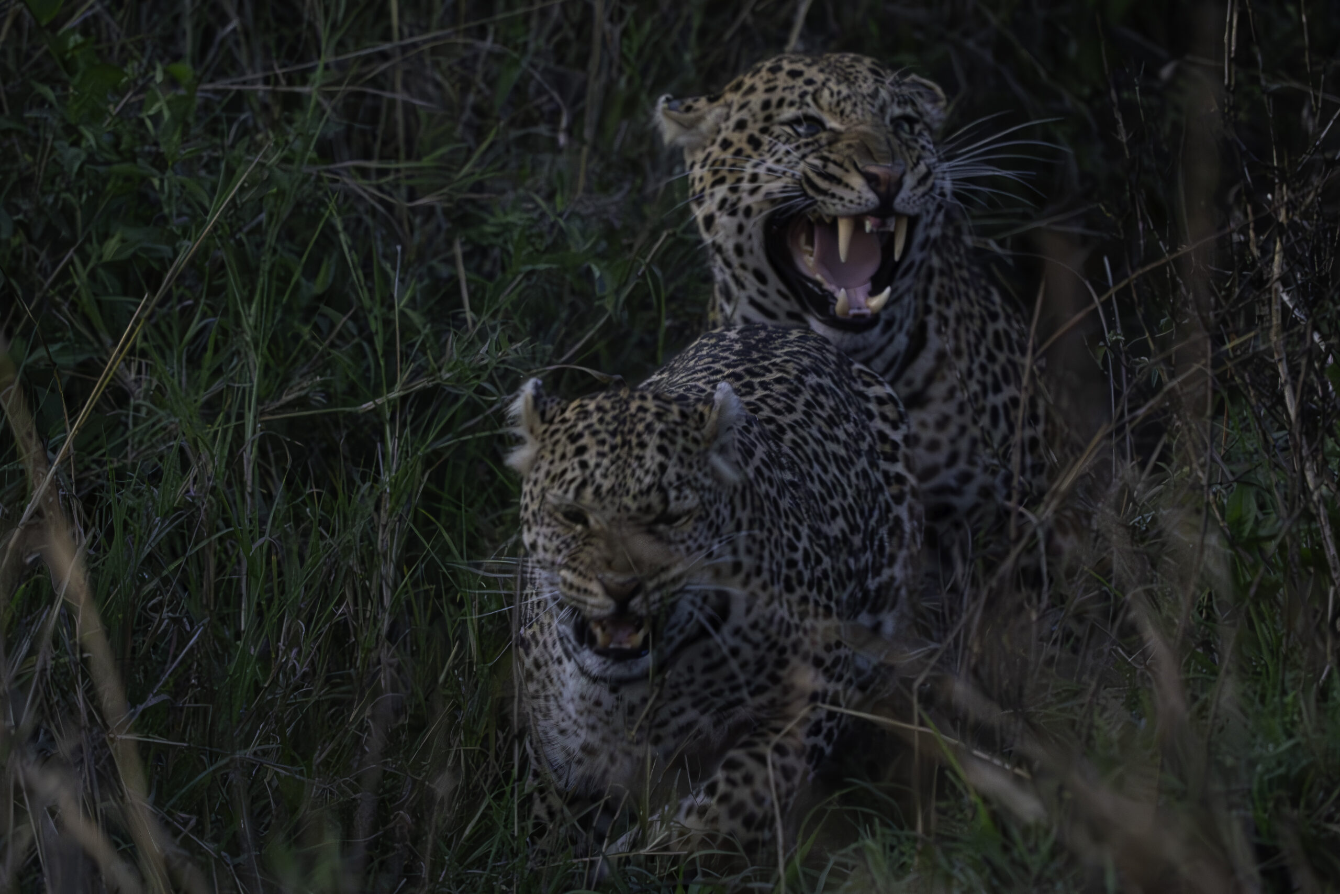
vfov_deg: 1.8
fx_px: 28251
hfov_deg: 2.7
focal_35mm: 759
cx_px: 670
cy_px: 447
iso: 16000
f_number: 6.3
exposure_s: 1/250
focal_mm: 506
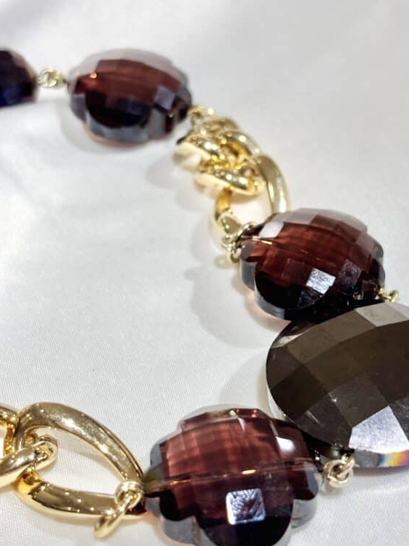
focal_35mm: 71
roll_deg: +5.3
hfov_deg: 20.7
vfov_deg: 27.4
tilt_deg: -34.9
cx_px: 237
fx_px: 1119
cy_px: 296
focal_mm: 5.96
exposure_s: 1/138
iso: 25
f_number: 1.6
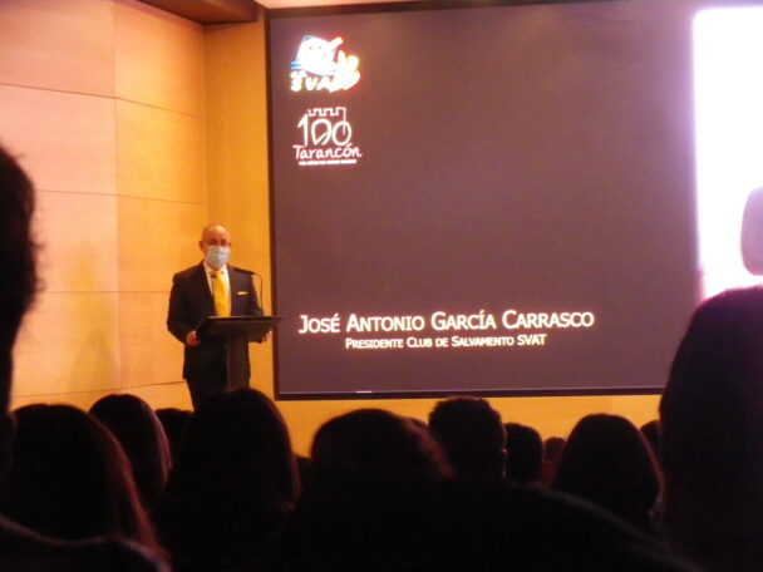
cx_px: 382
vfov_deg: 13.8
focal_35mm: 107
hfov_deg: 18.4
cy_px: 286
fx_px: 2358
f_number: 5.1
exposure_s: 1/13
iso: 800
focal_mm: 19.1
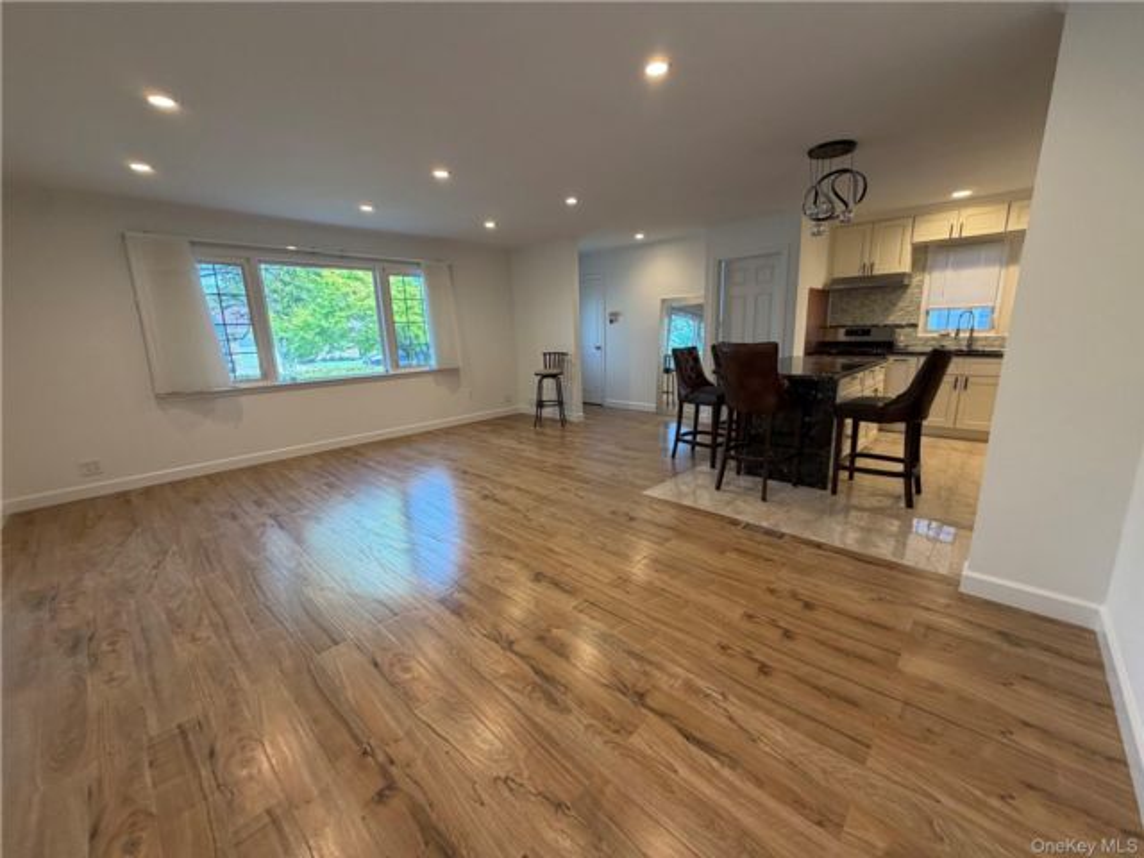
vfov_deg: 85.7
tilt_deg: -12.9
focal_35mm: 14
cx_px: 572
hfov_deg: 102.1
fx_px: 463
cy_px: 429
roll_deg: +2.1
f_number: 2.2
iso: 200
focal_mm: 2.22
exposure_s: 1/120
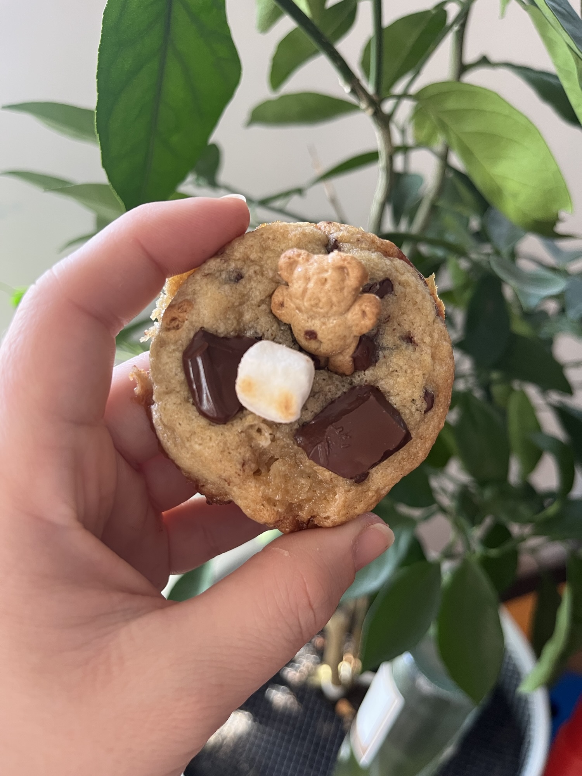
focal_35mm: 26
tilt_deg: -31.7
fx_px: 583
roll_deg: -0.2
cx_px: 291
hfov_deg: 53.1
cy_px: 388
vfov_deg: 67.3
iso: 125
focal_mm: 5.1
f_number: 1.6
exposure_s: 1/68
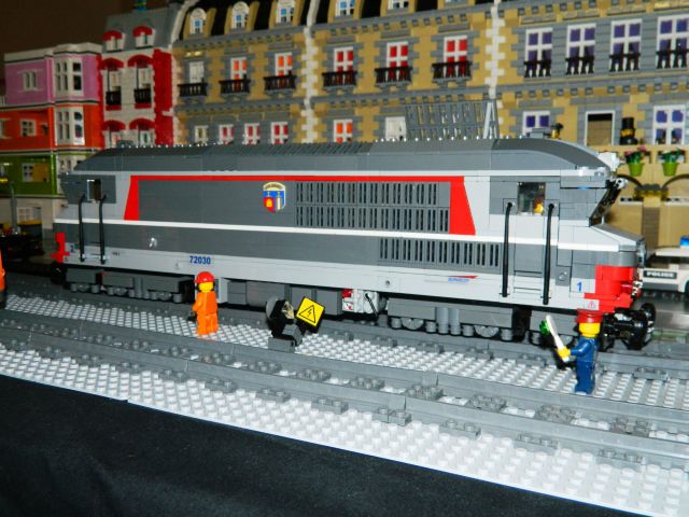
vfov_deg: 40.7
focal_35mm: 35
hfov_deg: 52.6
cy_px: 258
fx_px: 697
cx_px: 344
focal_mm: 6.2
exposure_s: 1/40
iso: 200
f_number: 9.4
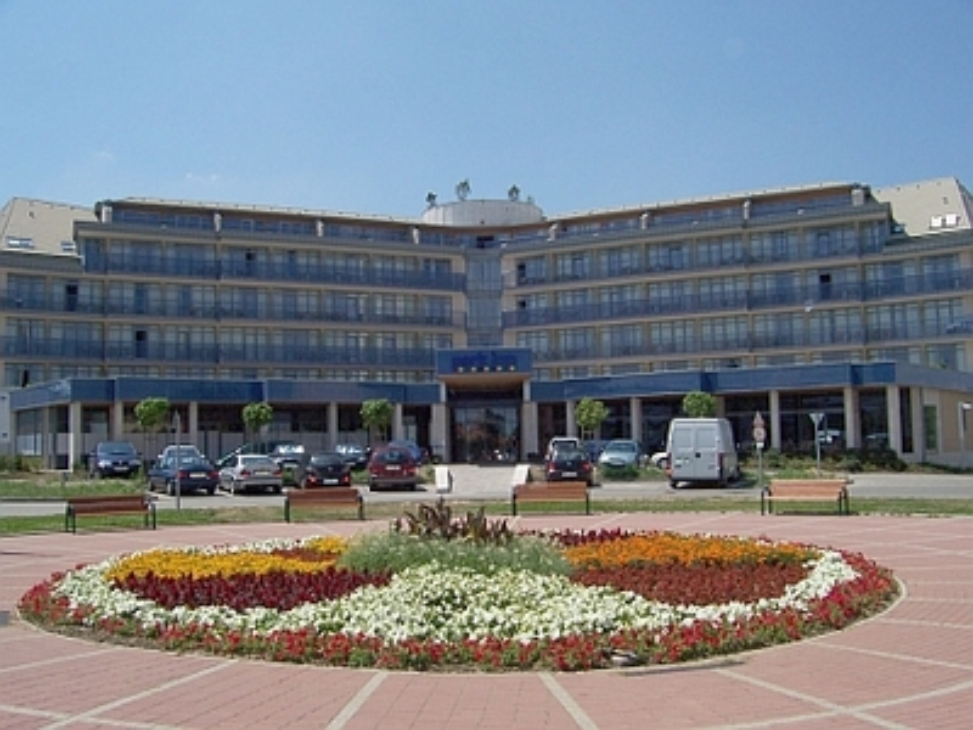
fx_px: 956
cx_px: 486
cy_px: 365
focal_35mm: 34
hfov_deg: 54.0
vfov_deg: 41.8
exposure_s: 1/1000
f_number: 5.6
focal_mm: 5.6
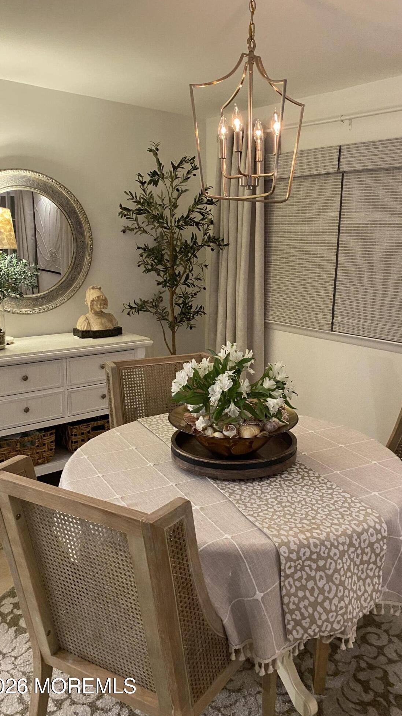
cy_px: 353
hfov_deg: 40.0
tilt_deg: -8.5
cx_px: 240
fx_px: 550
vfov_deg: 66.1
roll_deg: +0.1
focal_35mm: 29
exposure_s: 1/40
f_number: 1.8
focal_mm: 4.25
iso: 400
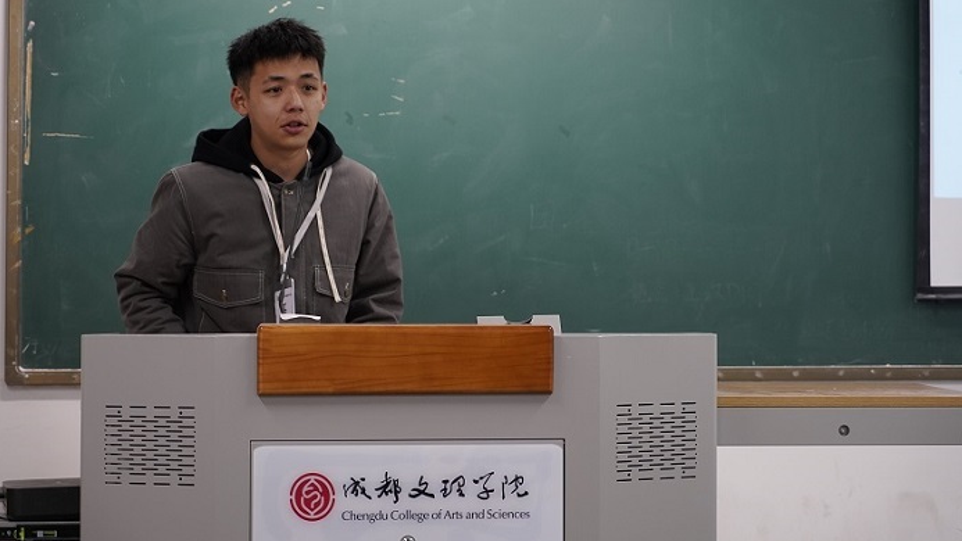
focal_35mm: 74
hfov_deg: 28.6
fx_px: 1888
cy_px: 255
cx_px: 483
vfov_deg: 16.3
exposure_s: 1/125
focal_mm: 70
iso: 1600
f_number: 4
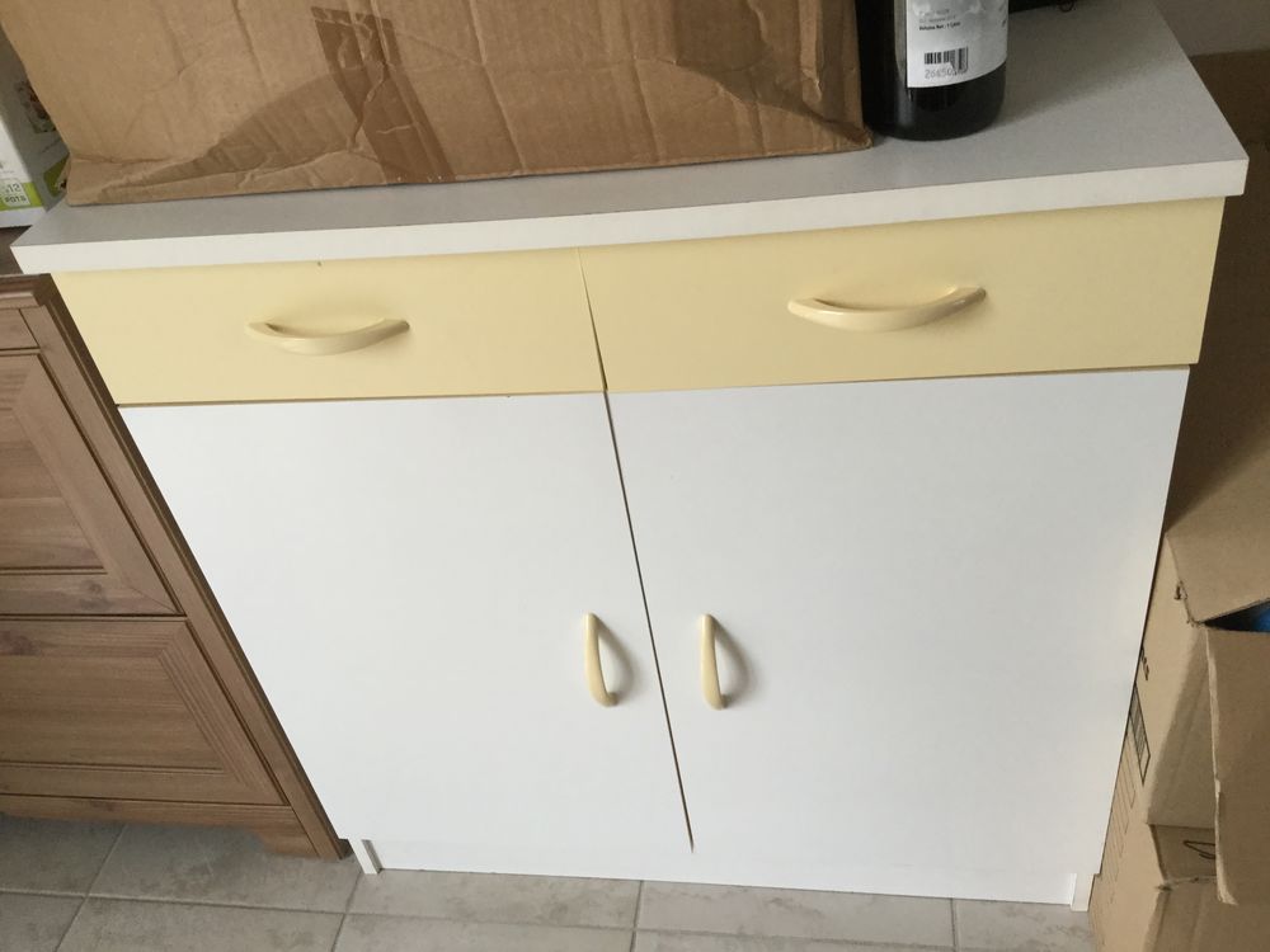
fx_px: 1137
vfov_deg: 45.4
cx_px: 635
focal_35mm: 31
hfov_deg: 58.4
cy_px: 476
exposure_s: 1/33
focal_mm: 3.3
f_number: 2.4
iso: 80
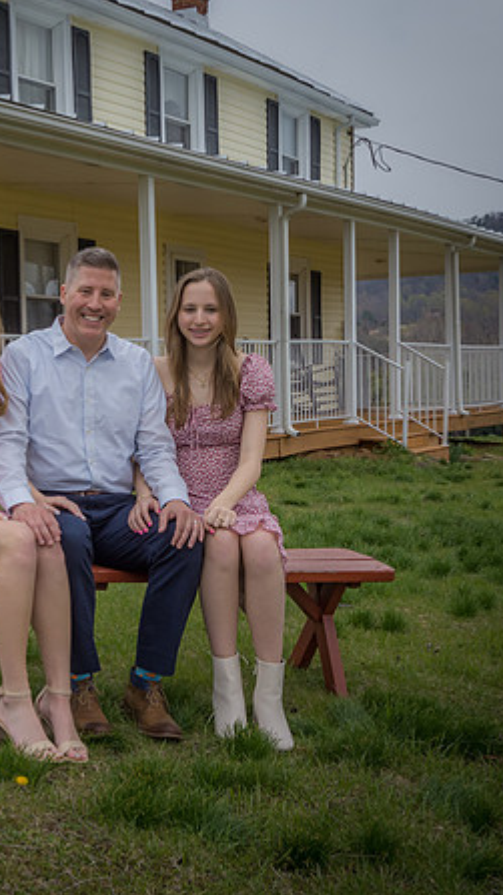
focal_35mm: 57
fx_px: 1353
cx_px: 37
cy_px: 449
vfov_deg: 36.6
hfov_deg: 20.6
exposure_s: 1/350
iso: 200
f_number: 9.5
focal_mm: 24
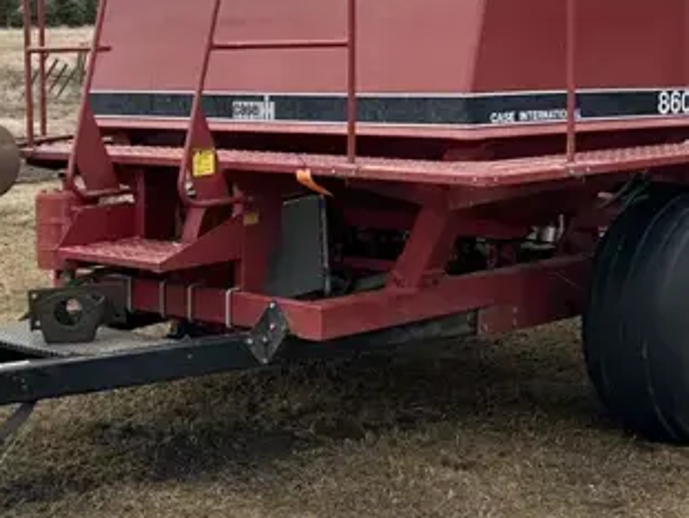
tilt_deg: -1.6
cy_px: 66
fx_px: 1475
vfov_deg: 19.6
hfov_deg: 26.3
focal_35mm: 74
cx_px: 397
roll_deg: +0.8
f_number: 1.78
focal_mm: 6.86
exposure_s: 1/1664
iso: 80
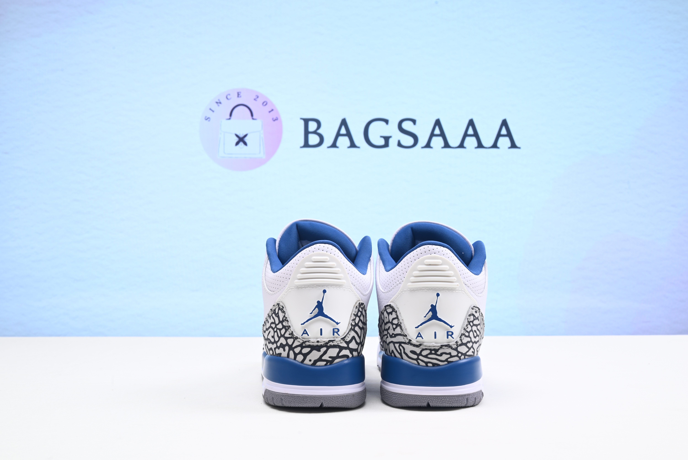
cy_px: 230
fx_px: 765
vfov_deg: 33.4
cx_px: 344
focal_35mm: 40
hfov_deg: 48.4
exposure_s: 1/2
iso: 100
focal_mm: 40
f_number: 16
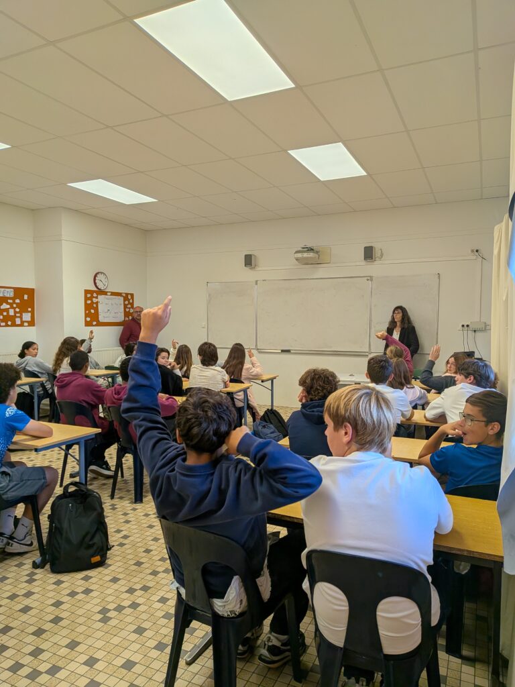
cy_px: 344
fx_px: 476
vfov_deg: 71.6
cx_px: 258
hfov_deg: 56.8
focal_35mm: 24
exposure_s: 1/780
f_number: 1.7
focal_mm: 4.53
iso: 28
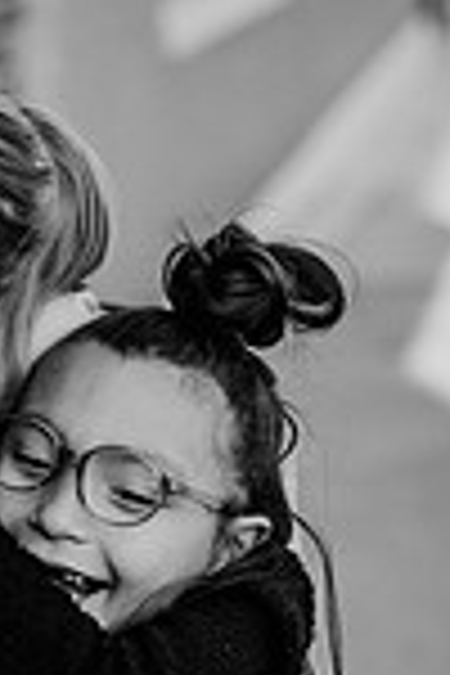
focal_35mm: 150
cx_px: 90
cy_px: 814
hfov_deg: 9.1
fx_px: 2812
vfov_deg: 13.3
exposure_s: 1/1600
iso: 125
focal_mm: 50
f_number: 2.2
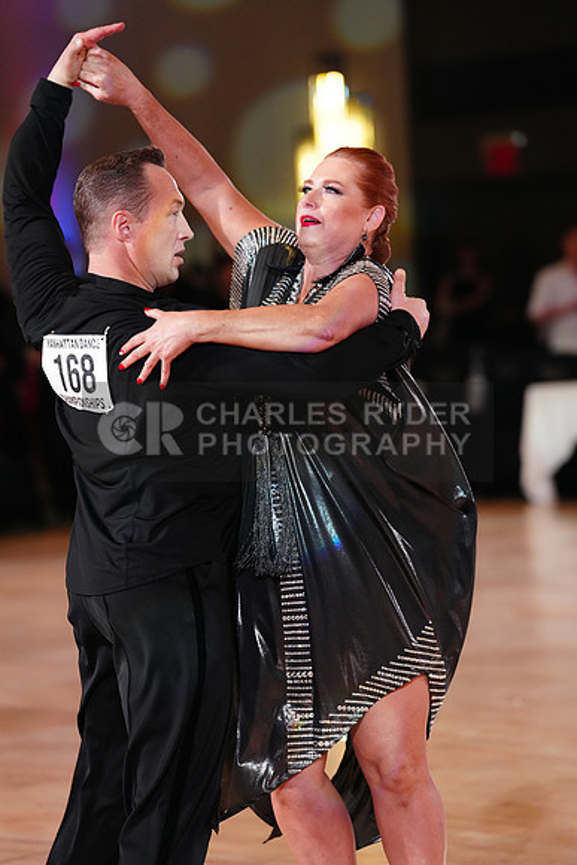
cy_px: 432
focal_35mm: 140
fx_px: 3364
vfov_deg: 14.7
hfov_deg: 9.8
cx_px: 288
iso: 3200
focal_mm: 140
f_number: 3.2
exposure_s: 1/640
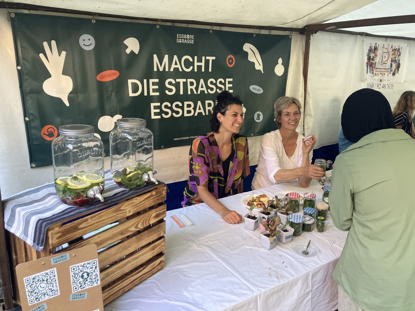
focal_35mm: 28
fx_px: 336
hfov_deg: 63.4
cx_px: 208
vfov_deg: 49.7
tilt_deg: -14.9
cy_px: 156
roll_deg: -0.3
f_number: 1.8
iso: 80
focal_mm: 3.99
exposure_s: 1/66
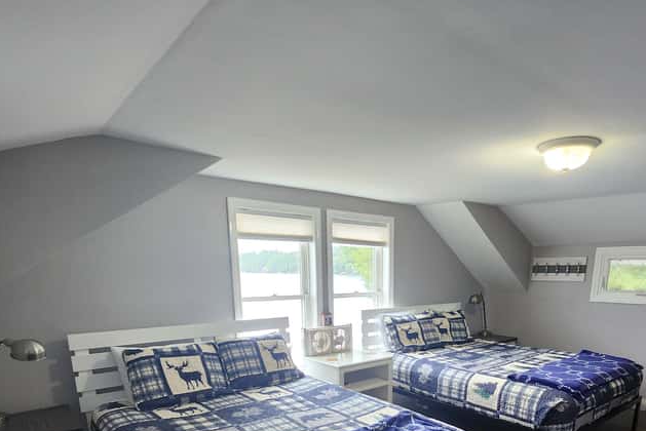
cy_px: 361
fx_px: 395
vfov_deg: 52.5
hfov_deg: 78.3
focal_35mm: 22
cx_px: 358
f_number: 2.2
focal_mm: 1.74
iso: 250
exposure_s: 1/60
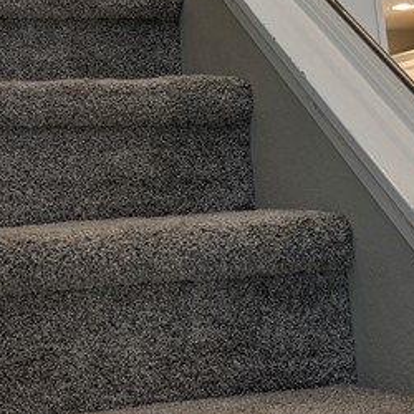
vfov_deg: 18.2
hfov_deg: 19.8
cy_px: -171
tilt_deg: +16.9
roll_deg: +2.1
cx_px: 118
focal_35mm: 87
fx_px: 1177
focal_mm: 6.76
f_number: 1.78
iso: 160
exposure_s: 1/60
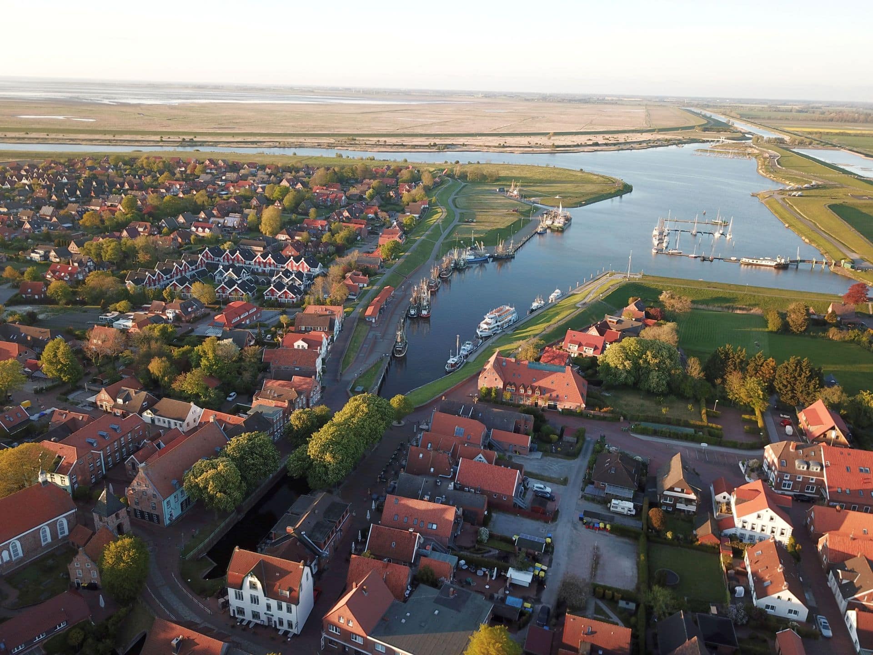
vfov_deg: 53.1
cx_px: 436
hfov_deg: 67.3
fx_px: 656
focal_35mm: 26
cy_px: 328
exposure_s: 1/200
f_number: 2.2
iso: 100
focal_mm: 4.7
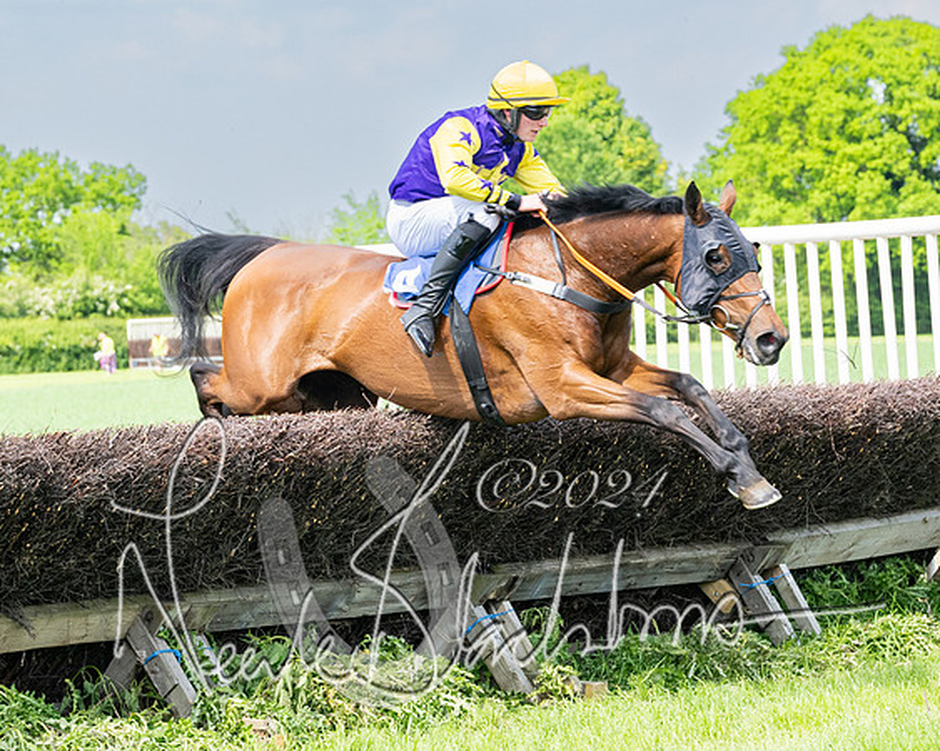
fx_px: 4574
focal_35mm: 164
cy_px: 398
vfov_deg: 9.4
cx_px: 441
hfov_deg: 11.7
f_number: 5
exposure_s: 1/1000
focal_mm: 73
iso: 400
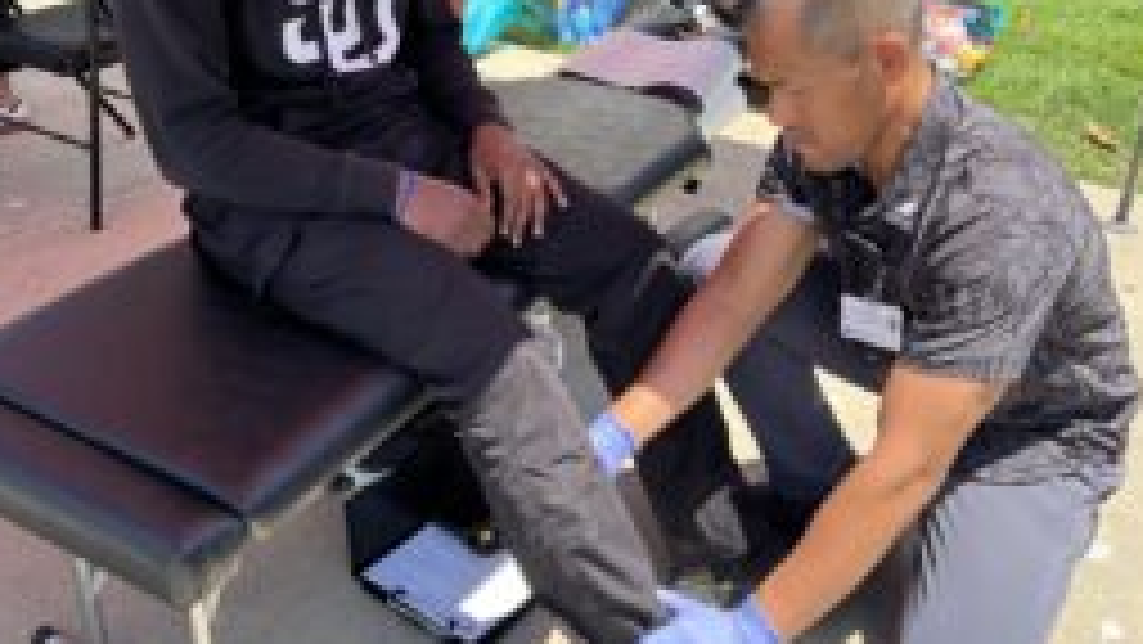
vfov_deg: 30.1
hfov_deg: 51.6
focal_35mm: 39
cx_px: 578
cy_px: 194
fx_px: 1182
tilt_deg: -25.4
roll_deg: +1.3
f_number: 1.5
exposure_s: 1/1079
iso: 50
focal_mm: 5.7
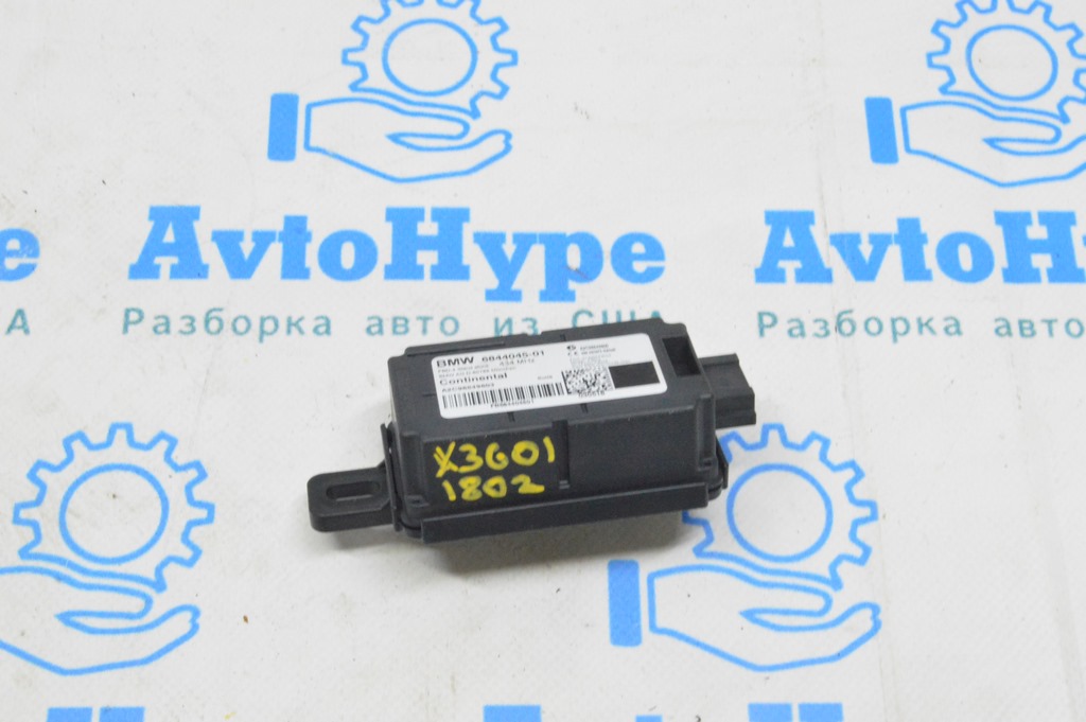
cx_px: 543
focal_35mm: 63
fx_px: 1899
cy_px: 361
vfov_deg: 21.5
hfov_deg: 31.9
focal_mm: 42
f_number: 20
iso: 6400
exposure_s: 1/15
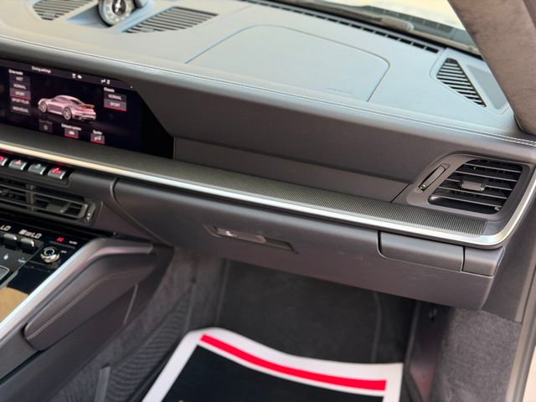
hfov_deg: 39.7
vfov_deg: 30.3
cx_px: 268
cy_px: 201
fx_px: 743
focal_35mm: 48
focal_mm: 6.76
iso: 100
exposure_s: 1/204
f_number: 1.78
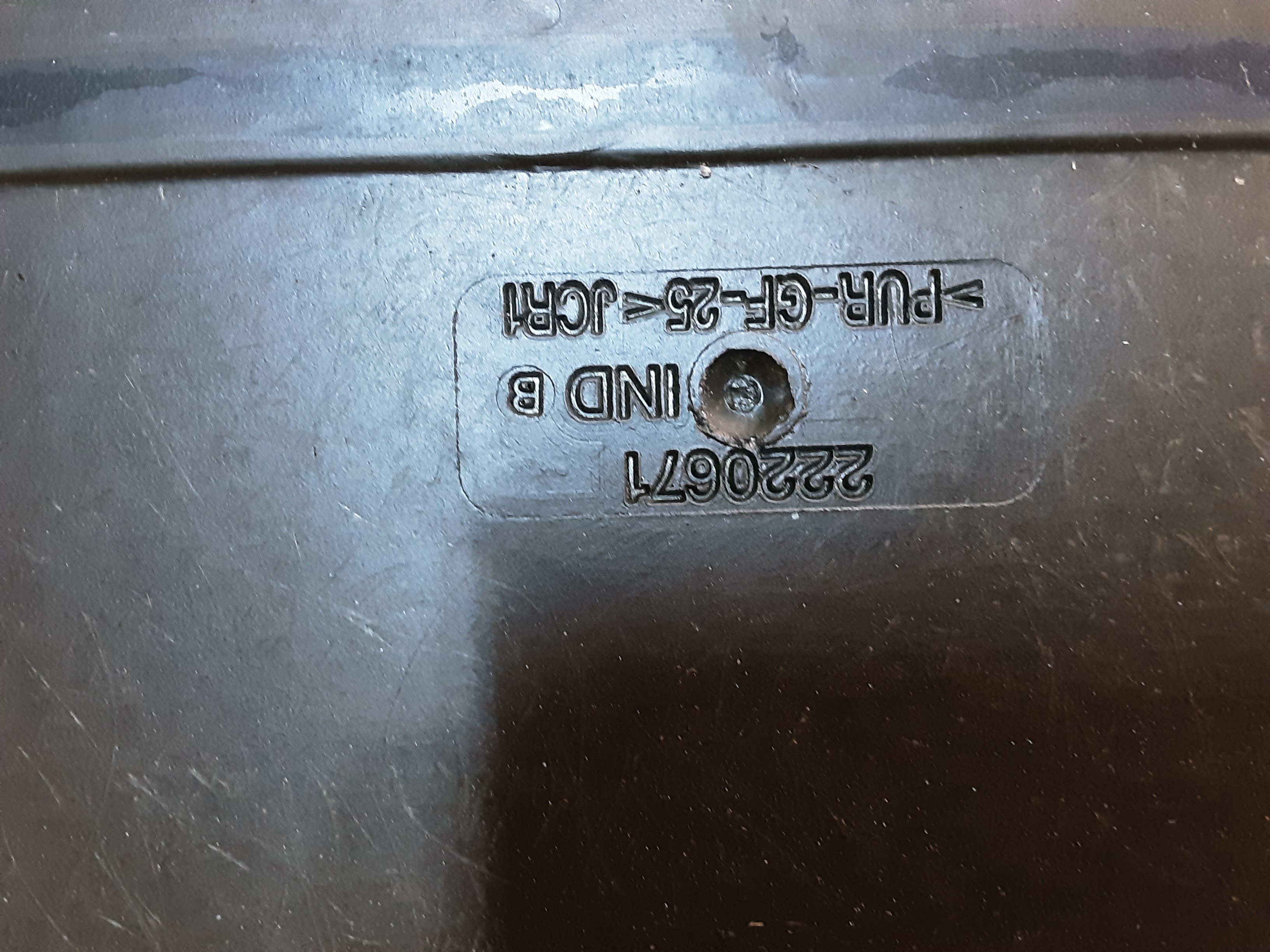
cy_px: 476
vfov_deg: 51.4
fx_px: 991
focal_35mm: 27
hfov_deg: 65.3
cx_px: 635
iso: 400
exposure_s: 1/25
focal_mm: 2.91
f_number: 1.9
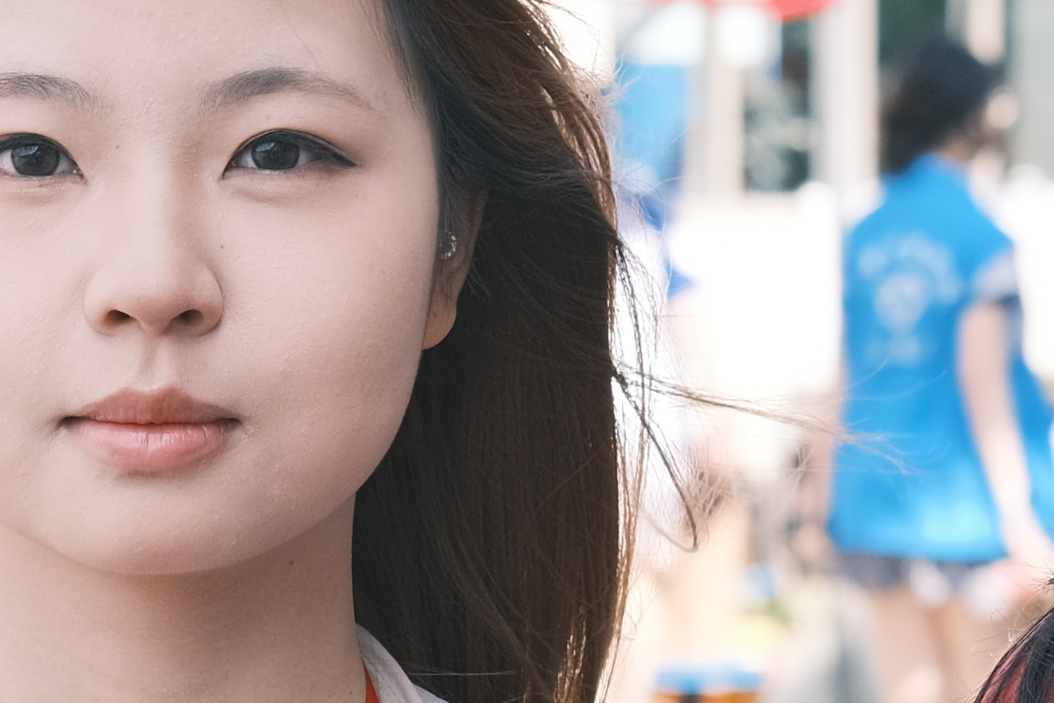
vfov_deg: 5.6
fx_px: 7145
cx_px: 908
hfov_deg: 8.4
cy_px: 1008
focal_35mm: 244
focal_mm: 35
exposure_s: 1/400
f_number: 4
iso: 320
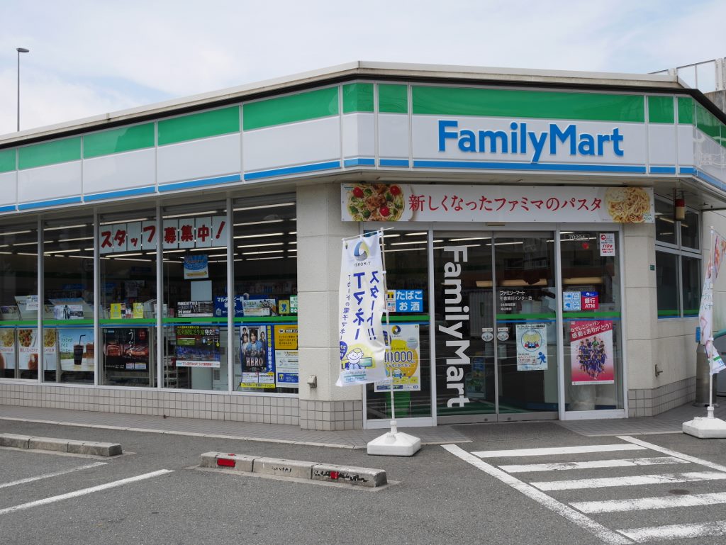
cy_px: 272
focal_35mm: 42
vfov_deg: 34.4
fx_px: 881
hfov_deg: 44.8
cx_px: 363
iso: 200
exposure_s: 1/400
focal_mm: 21
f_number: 9
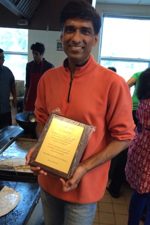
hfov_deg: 39.9
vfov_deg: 57.2
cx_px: 78
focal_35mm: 33
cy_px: 108
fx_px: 206
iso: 50
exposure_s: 1/30
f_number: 2.2
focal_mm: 4.12
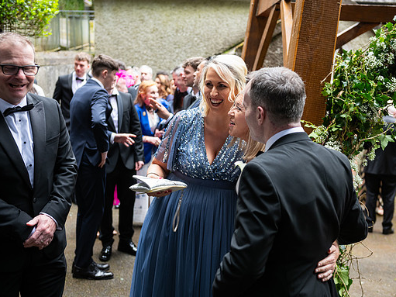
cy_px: 149
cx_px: 221
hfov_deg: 39.6
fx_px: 549
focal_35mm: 48
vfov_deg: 30.3
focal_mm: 44
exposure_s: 1/160
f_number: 3.5
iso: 400
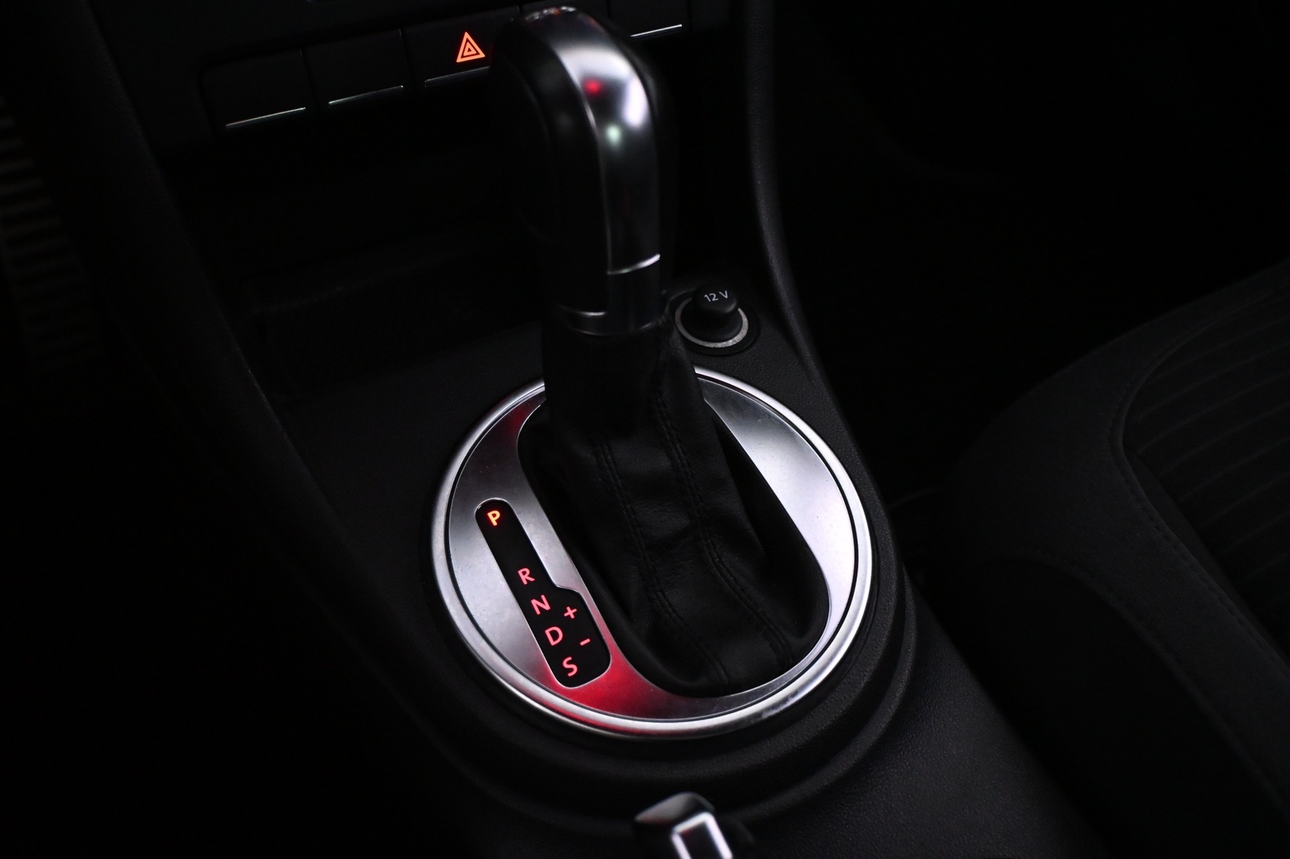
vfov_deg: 42.3
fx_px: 1111
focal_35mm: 31
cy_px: 426
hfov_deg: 60.3
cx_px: 643
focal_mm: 20
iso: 4000
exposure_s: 1/60
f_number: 3.8
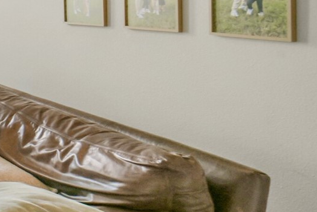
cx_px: -308
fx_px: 511
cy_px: -17
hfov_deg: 19.7
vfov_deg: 22.2
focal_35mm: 58
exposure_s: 1/50
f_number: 11
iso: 500
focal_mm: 14
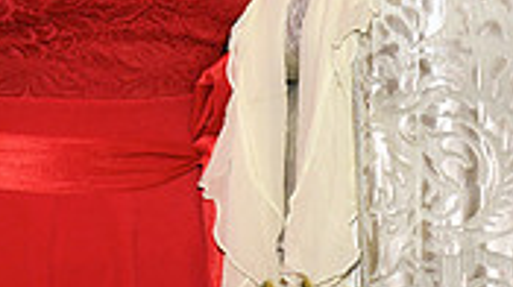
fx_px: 1468
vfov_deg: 10.6
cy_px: -196
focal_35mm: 108
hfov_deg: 19.8
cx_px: 207
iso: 1600
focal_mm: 40
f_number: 3.2
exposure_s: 1/100
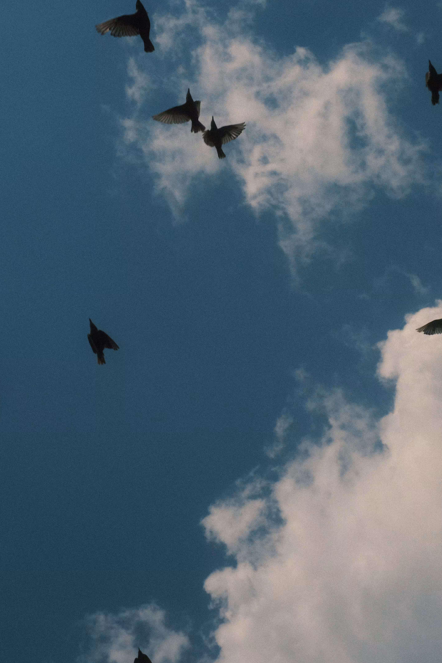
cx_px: 239
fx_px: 1418
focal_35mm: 77
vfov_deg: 26.2
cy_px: 222
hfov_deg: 17.7
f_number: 16
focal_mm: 35
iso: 640
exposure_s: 1/1400
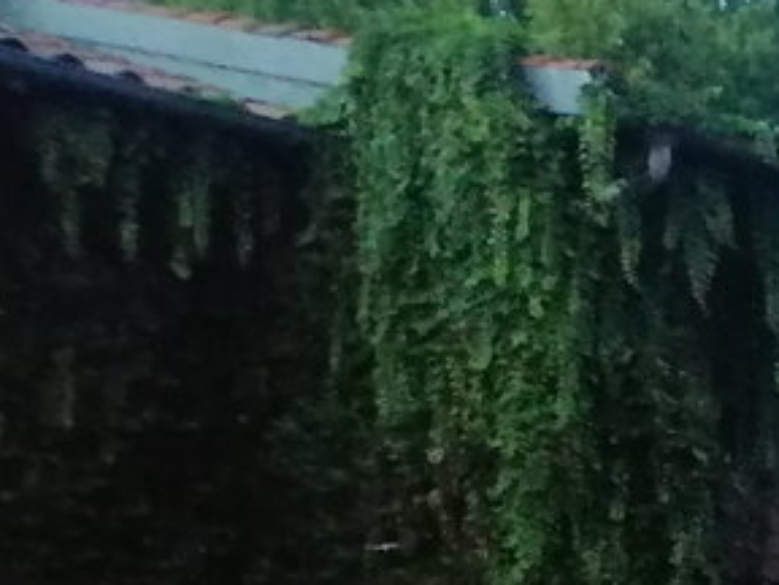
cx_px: 2112
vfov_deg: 9.0
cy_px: 1354
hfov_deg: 10.5
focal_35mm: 150
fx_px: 3376
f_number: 1.8
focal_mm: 3.95
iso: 500
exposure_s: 1/50
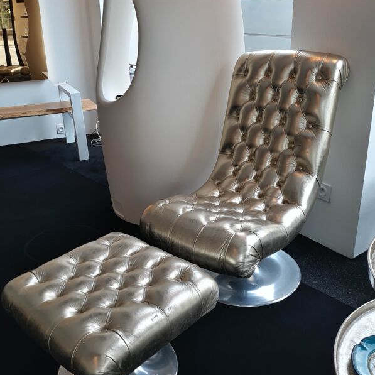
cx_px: 188
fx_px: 392
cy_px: 168
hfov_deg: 51.1
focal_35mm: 32
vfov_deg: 51.0
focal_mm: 3.71
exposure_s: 1/125
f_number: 1.7
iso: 40
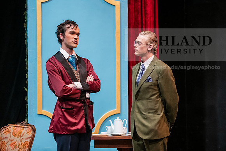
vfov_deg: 11.8
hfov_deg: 17.6
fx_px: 728
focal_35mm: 116
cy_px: 76
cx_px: 113
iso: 3200
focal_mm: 116
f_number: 3.2
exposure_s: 1/200
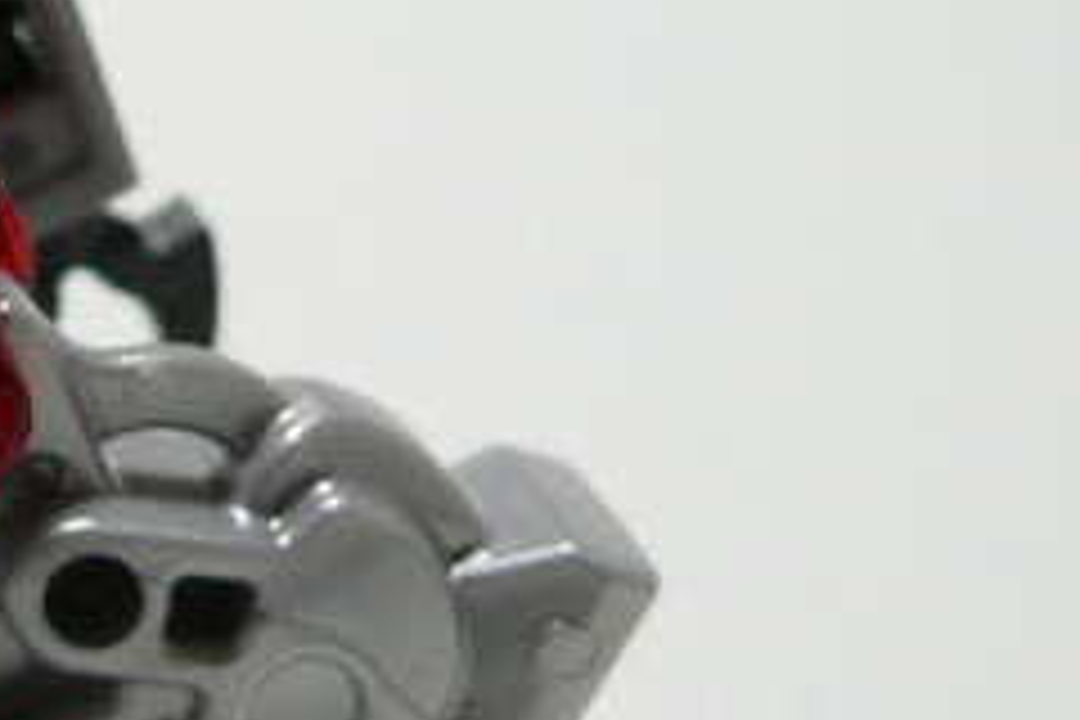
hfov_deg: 19.3
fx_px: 3000
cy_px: 324
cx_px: -202
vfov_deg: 13.7
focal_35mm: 100
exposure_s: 1/15
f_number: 2.8
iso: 150
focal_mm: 6
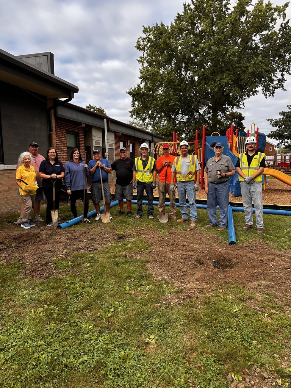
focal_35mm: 24
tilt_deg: -7.2
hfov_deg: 56.8
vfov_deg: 71.6
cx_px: 146
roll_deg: -1.0
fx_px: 269
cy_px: 194
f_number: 1.78
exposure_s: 1/816
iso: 80
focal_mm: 6.86
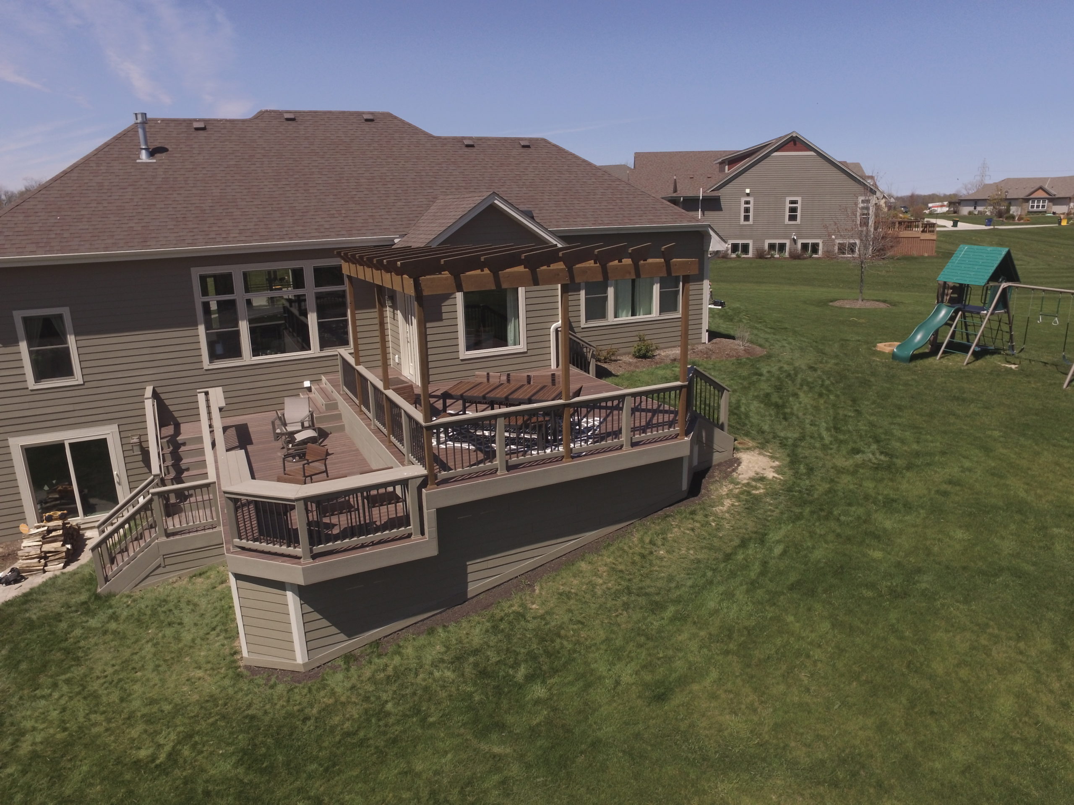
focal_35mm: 20
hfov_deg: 81.7
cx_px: 537
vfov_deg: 66.0
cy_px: 402
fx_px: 621
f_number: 2.8
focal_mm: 3.61
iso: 100
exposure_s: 1/1600
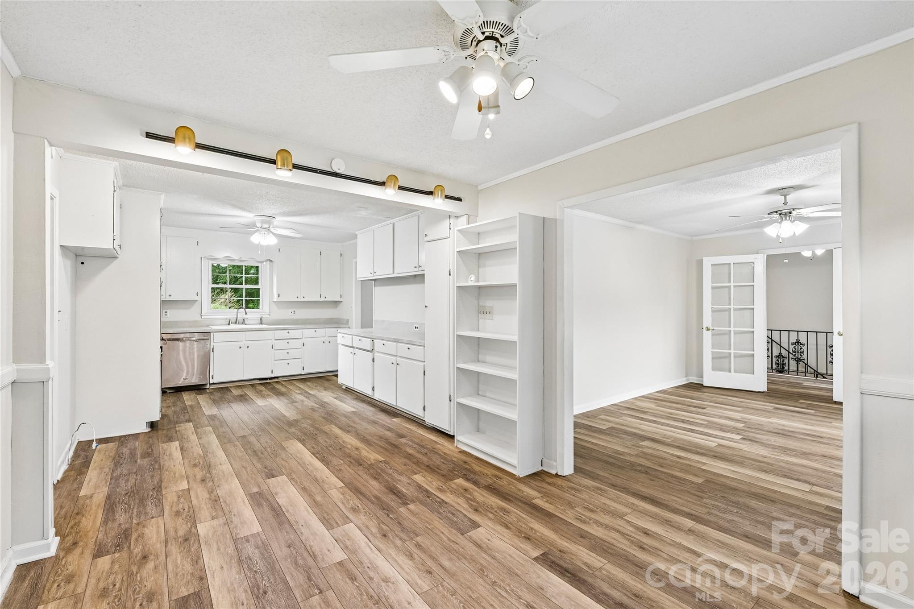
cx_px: 457
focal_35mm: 16
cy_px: 304
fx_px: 393
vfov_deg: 75.5
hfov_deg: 98.5
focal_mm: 15.5
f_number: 8
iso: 400
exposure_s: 1/15
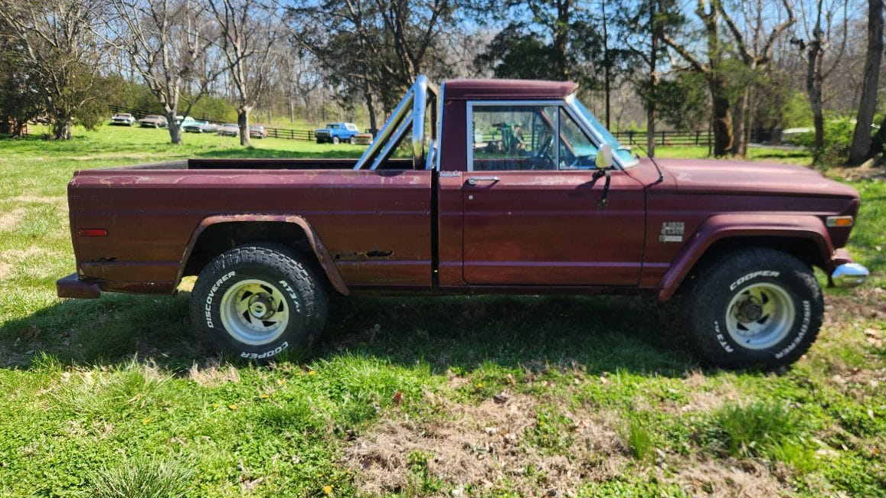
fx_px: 611
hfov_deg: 71.9
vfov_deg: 44.4
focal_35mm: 26
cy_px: 257
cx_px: 459
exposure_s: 1/455
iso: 20
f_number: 1.8
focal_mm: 5.4
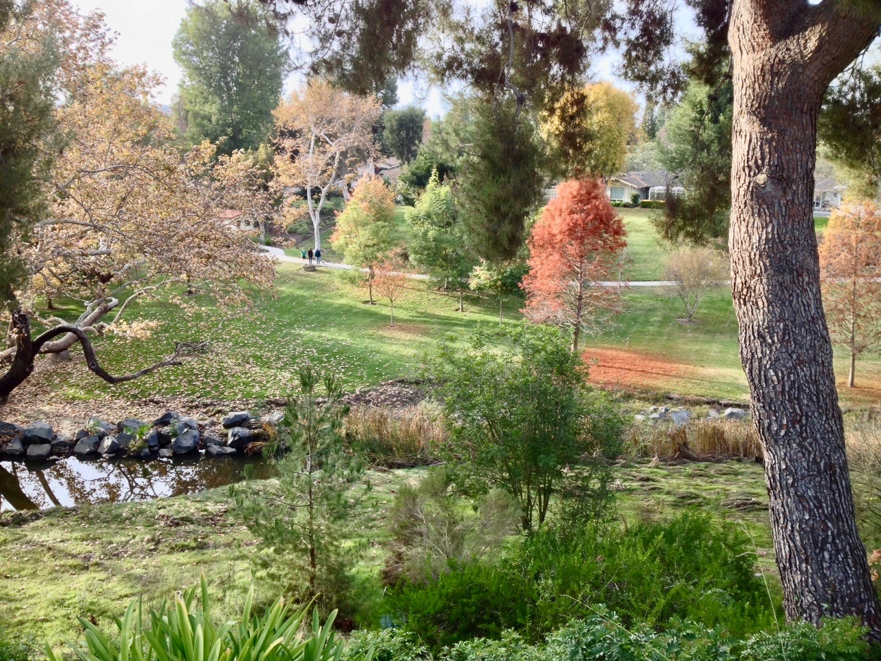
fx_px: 891
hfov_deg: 52.6
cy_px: 330
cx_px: 440
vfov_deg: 40.7
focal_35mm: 35
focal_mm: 4.28
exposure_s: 1/134
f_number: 2.4
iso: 50
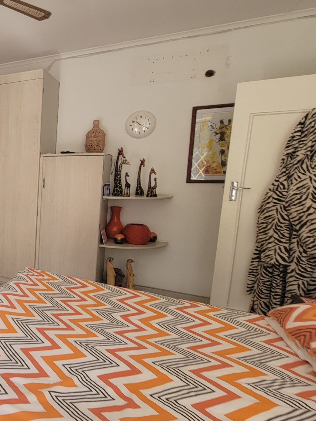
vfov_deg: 71.6
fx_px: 292
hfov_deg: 42.4
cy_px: 212
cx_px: -43
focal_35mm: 24
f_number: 2.2
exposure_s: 1/50
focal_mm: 2.2
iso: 100
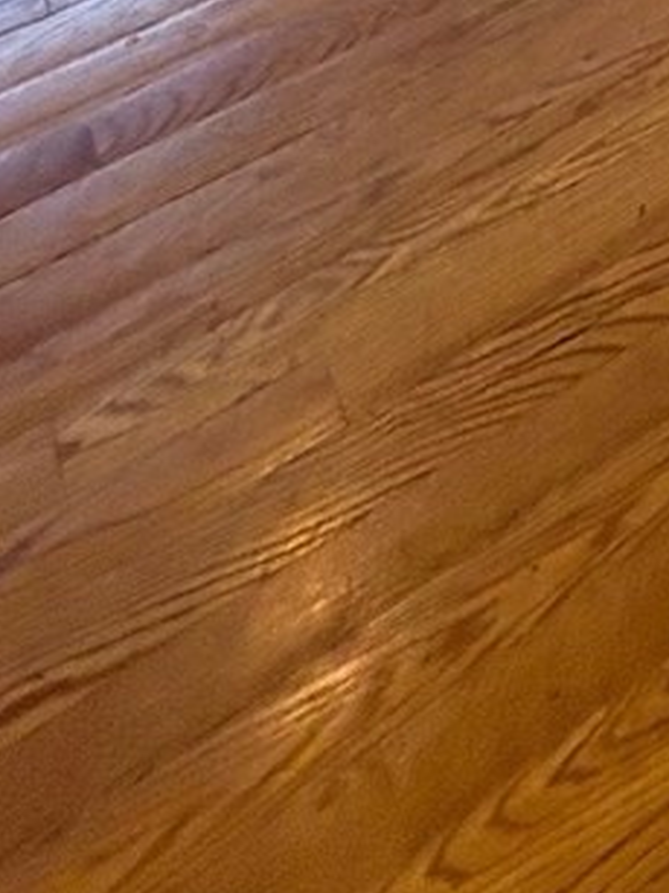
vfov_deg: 15.1
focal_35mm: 70
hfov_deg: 16.5
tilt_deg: -5.1
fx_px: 1805
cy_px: -1262
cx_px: 1300
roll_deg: -1.7
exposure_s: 1/120
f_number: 2.2
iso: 100
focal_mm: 2.22
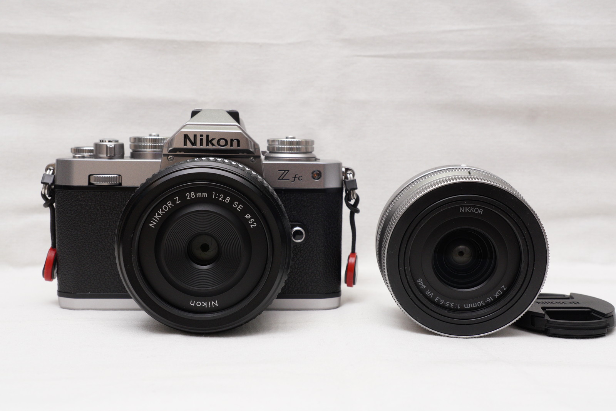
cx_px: 308
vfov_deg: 34.2
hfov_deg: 49.5
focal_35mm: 39
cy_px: 206
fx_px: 667
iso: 800
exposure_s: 1/60
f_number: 8
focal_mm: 26
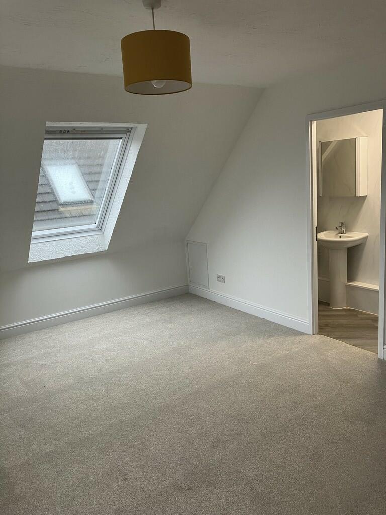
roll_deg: +3.8
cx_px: 193
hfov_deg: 49.7
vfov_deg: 63.4
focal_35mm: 28
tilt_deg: -9.6
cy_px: 258
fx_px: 416
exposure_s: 1/50
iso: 64
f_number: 1.8
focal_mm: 3.99
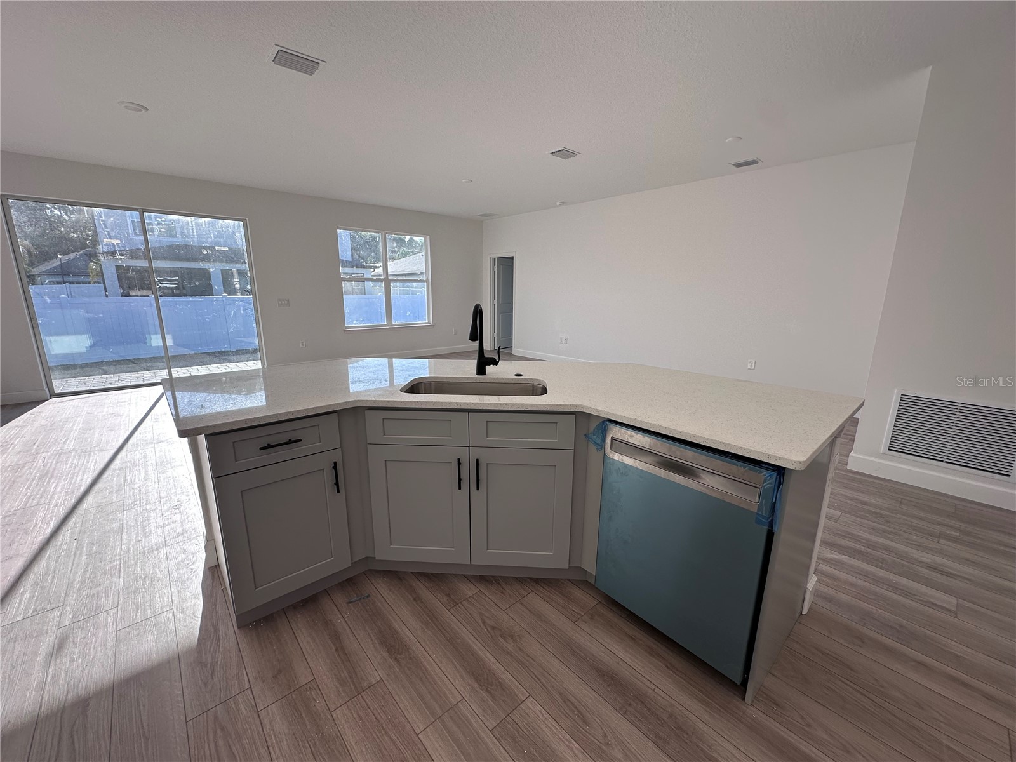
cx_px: 508
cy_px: 381
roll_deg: -1.9
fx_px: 411
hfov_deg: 102.1
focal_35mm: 14
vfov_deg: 85.7
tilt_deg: -14.3
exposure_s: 1/290
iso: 40
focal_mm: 2.22
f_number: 2.2
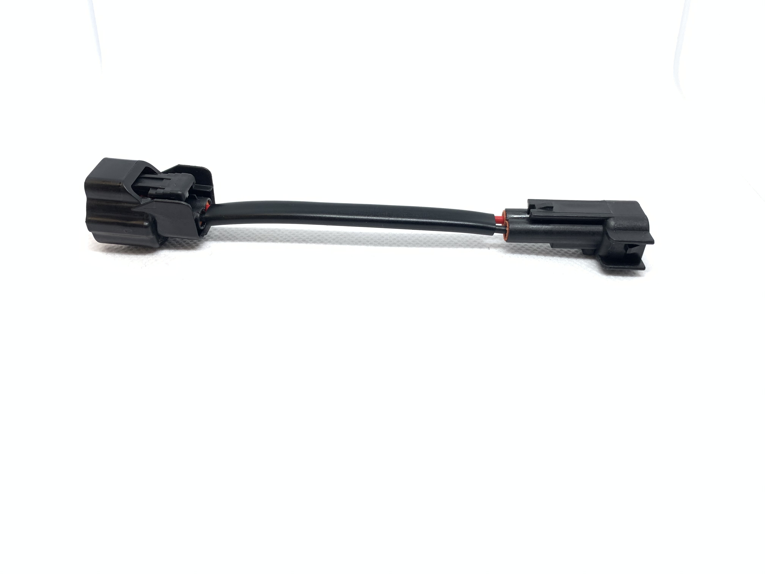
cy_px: 287
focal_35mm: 26
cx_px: 382
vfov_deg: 53.1
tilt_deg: -36.8
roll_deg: -1.2
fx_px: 575
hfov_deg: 67.3
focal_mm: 4.25
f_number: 1.8
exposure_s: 1/122
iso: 50
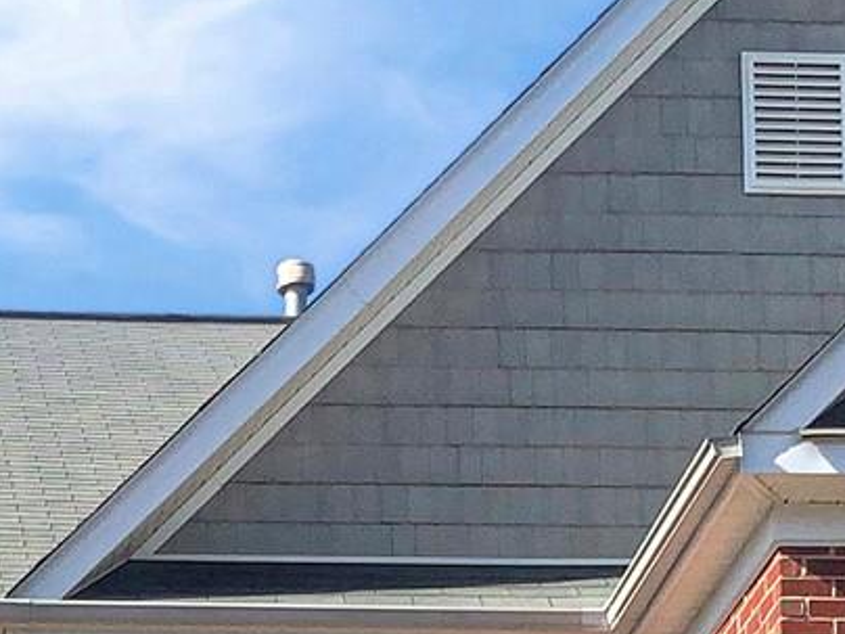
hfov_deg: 13.3
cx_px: 130
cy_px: 1226
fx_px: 3588
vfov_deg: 9.5
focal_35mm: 147
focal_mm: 3
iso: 16
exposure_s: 1/1412
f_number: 1.8
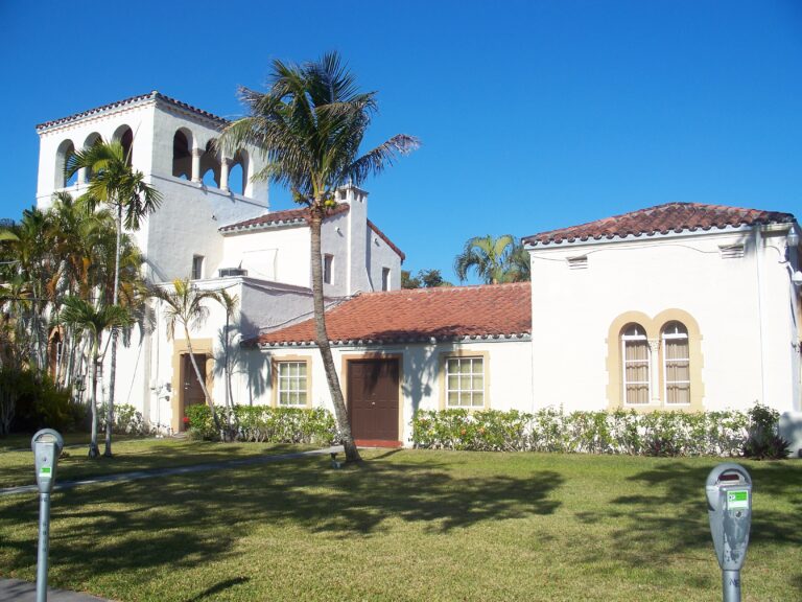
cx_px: 401
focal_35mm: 37
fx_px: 857
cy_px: 301
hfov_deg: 50.1
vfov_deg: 38.7
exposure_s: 1/640
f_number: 4
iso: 64
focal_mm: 7.8
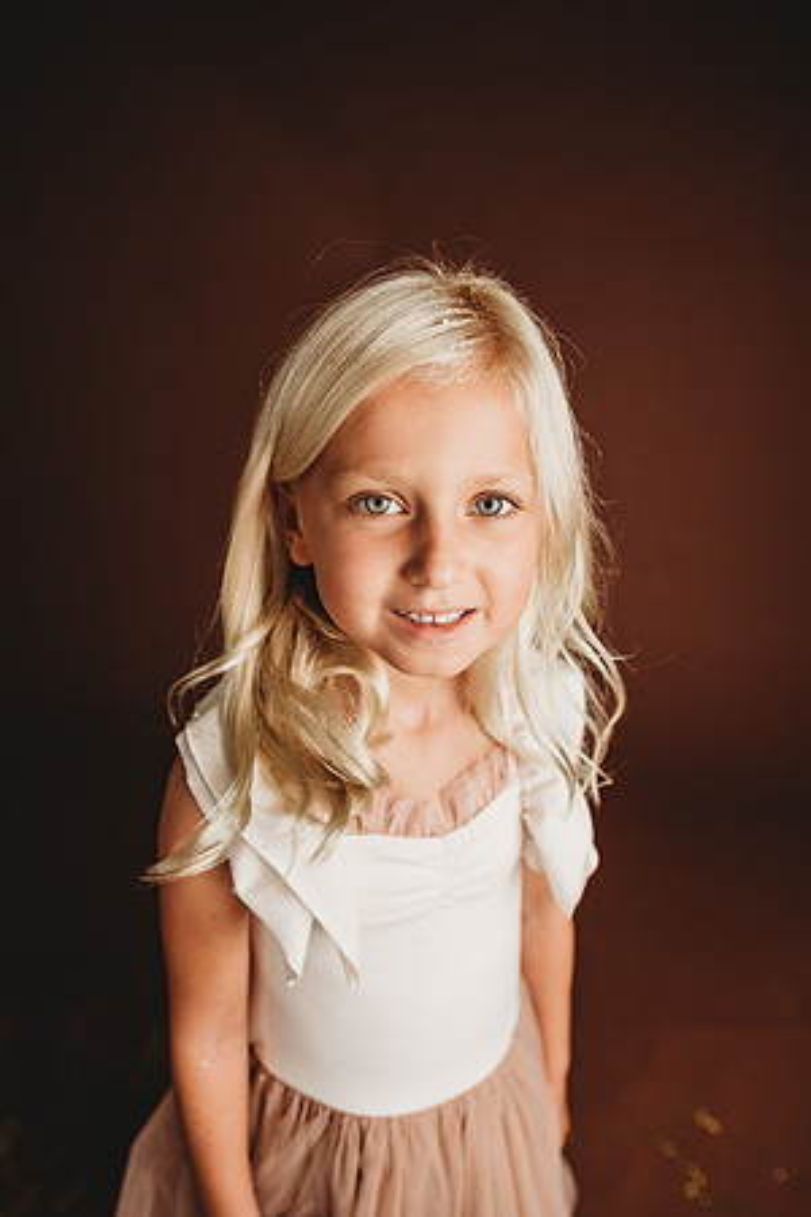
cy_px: 608
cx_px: 406
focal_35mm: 24
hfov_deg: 53.1
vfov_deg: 73.7
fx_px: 811
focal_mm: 24
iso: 100
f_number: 3.2
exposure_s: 1/160
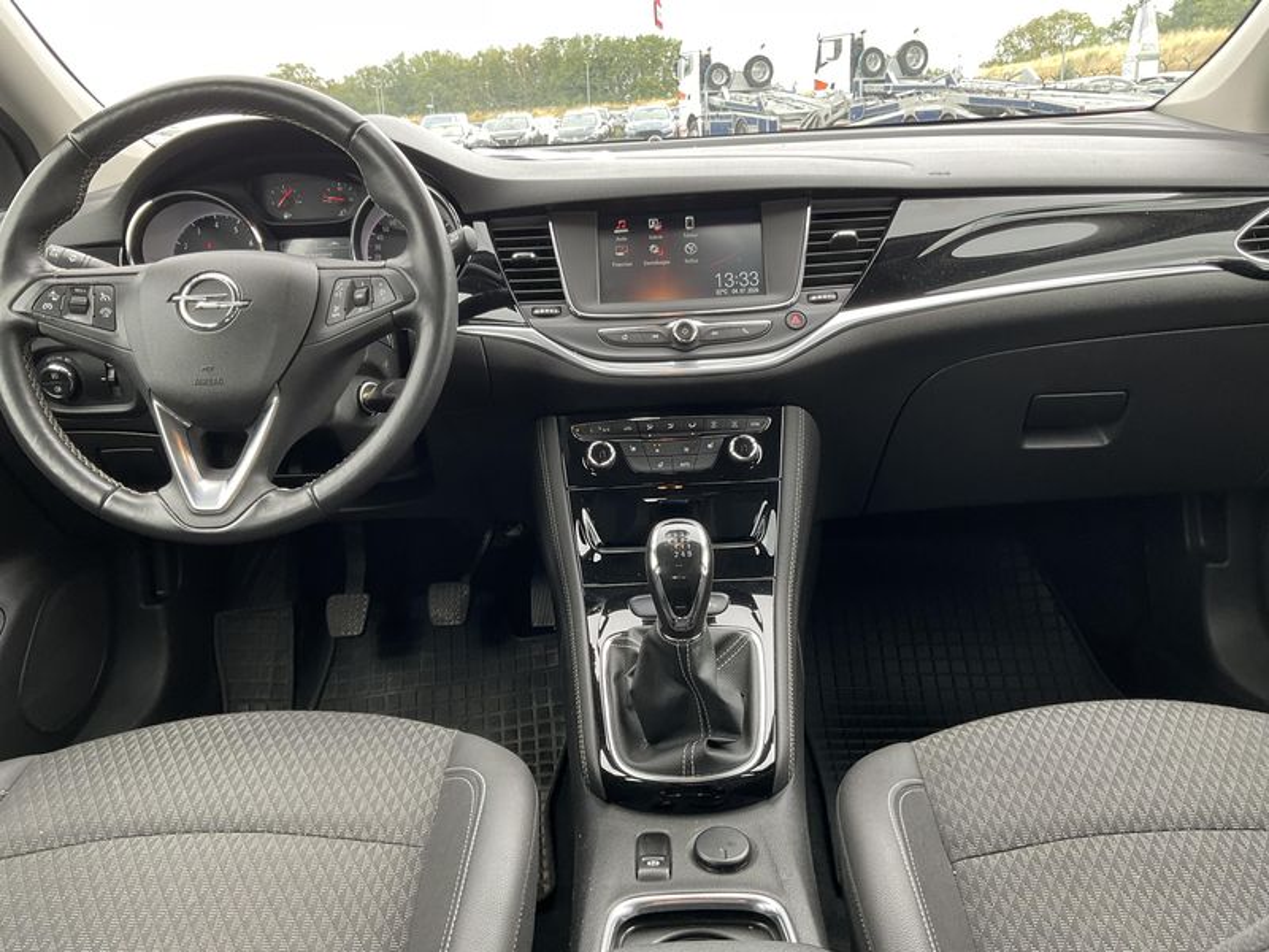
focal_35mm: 29
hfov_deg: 61.7
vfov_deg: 48.2
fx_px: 1063
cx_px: 634
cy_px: 476
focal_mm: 3
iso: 50
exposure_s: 1/122
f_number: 1.8
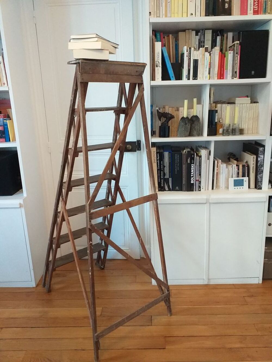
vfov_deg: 65.3
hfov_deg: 51.4
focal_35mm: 27
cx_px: 136
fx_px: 283
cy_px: 181
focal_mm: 3.6
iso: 250
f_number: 1.9
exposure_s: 1/33
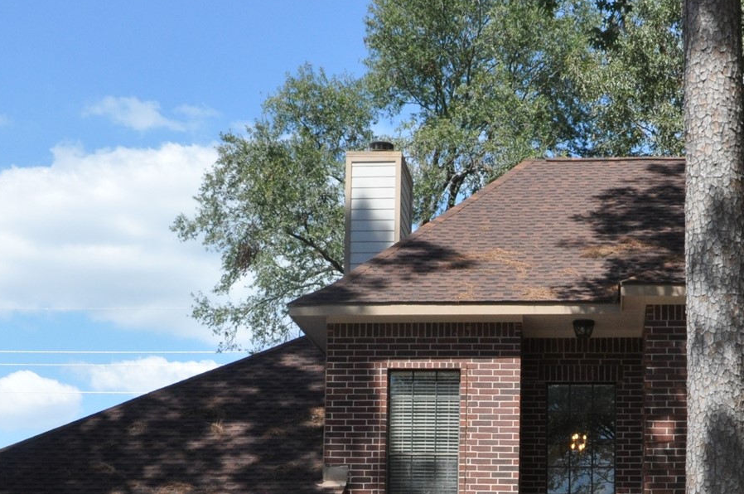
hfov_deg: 25.2
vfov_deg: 16.5
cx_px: 519
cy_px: 534
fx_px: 1651
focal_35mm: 80
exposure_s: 1/400
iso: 800
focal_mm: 22
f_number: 14
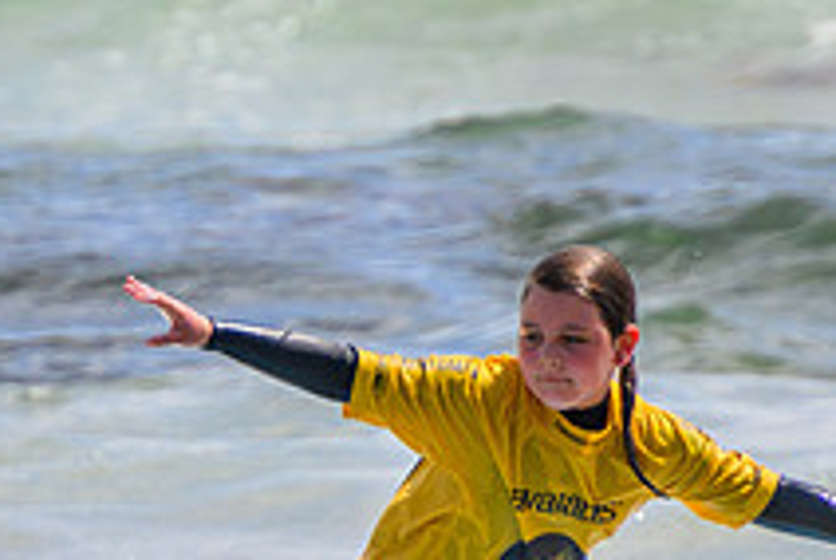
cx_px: 41
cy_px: 619
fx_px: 34904
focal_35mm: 1501
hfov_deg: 1.4
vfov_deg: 0.9
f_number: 5.6
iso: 160
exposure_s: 1/2000
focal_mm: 400
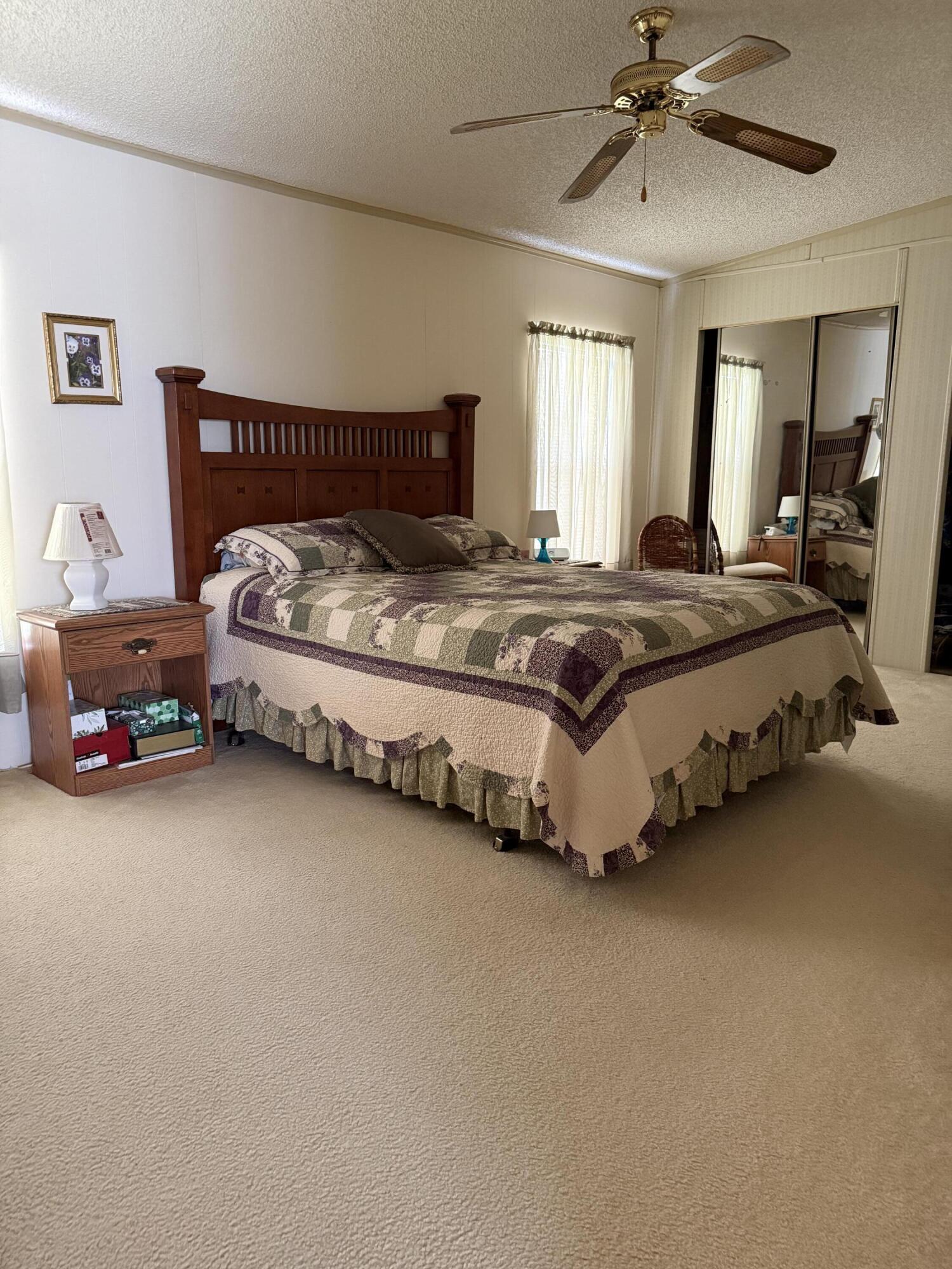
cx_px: 476
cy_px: 634
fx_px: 880
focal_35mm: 24
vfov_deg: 71.6
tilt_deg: -11.0
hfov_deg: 56.8
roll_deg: +0.5
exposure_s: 1/40
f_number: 1.78
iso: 640
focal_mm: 6.76
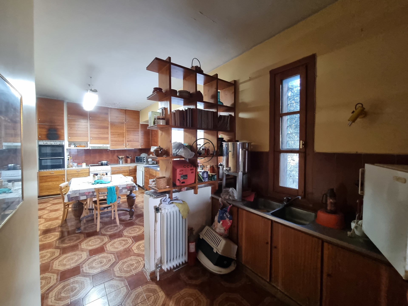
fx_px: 153
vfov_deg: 89.9
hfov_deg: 106.2
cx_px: 204
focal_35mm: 13
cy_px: 153
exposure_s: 1/33
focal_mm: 2.2
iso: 500
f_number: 2.2
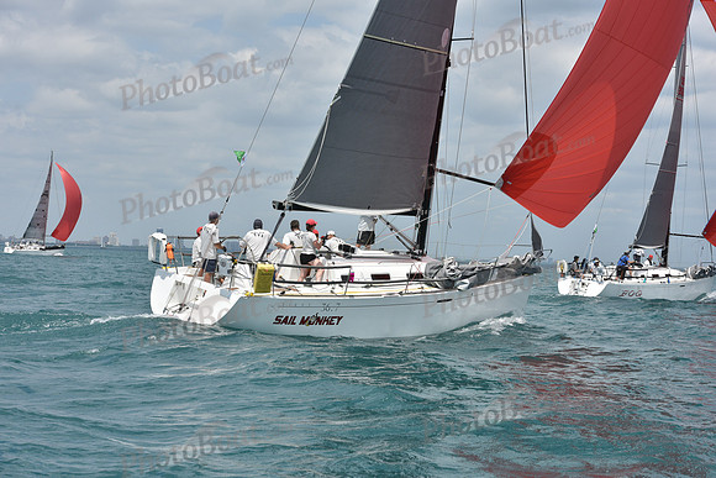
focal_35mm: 70
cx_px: 358
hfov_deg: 28.8
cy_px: 239
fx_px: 1392
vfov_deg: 19.5
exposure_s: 1/1250
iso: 250
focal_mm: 70
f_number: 9
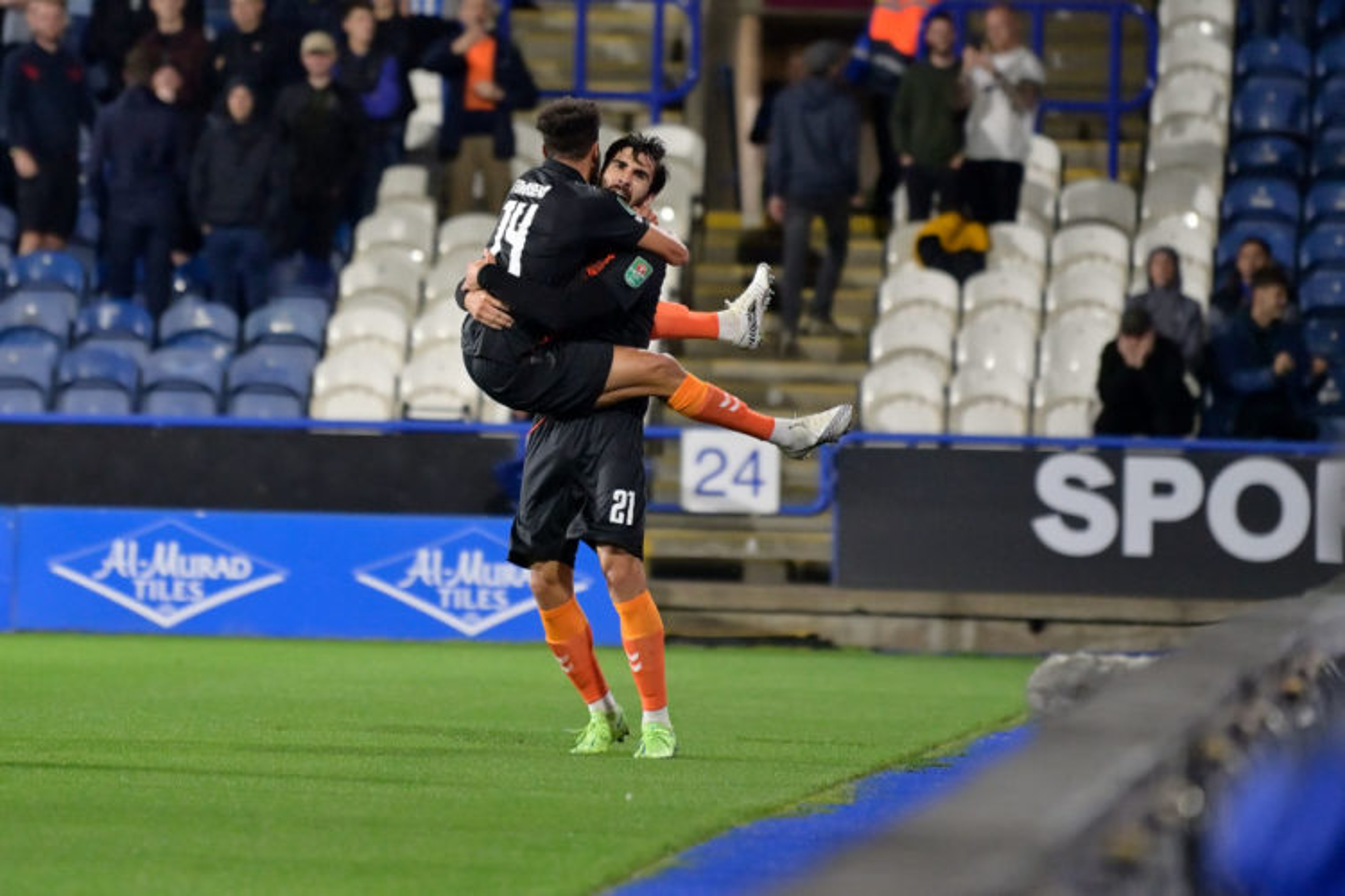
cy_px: 448
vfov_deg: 6.9
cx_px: 672
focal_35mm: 200
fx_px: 7472
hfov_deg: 10.3
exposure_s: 1/1250
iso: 2000
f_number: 2.8
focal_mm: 200
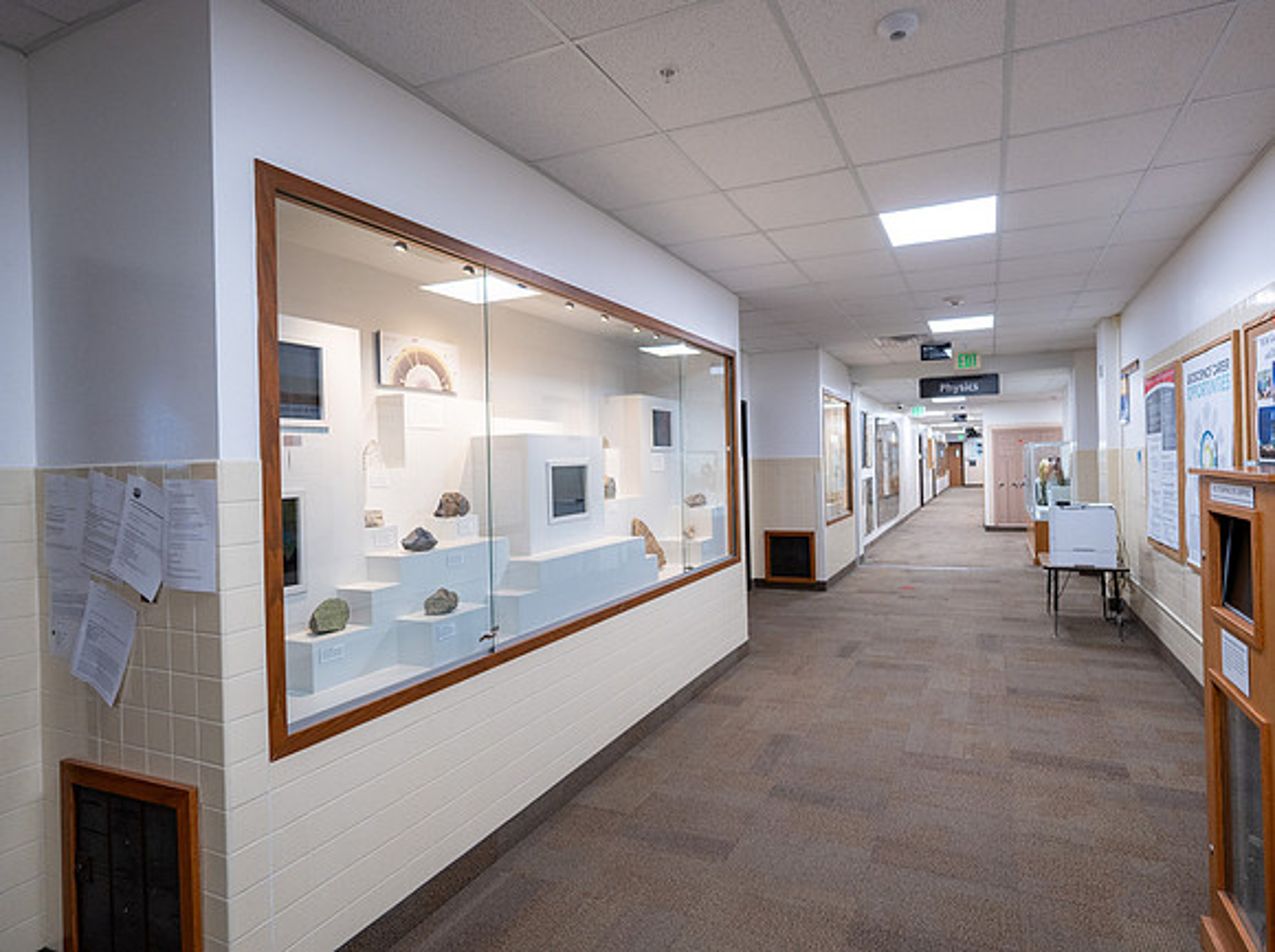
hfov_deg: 86.4
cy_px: 476
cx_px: 714
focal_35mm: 18
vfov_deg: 70.4
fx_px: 674
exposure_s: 1/160
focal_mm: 17
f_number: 4
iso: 800
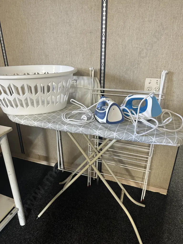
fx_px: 169
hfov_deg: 56.8
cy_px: 122
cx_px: 92
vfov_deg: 71.6
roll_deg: -0.7
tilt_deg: -23.8
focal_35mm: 24
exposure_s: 1/50
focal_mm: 6.86
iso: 400
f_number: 1.78
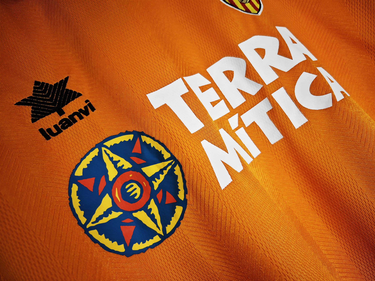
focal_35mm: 23
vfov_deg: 58.9
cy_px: 140
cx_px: 188
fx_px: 249
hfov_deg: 73.9
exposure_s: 1/100
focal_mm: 8.67
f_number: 1.75
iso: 56
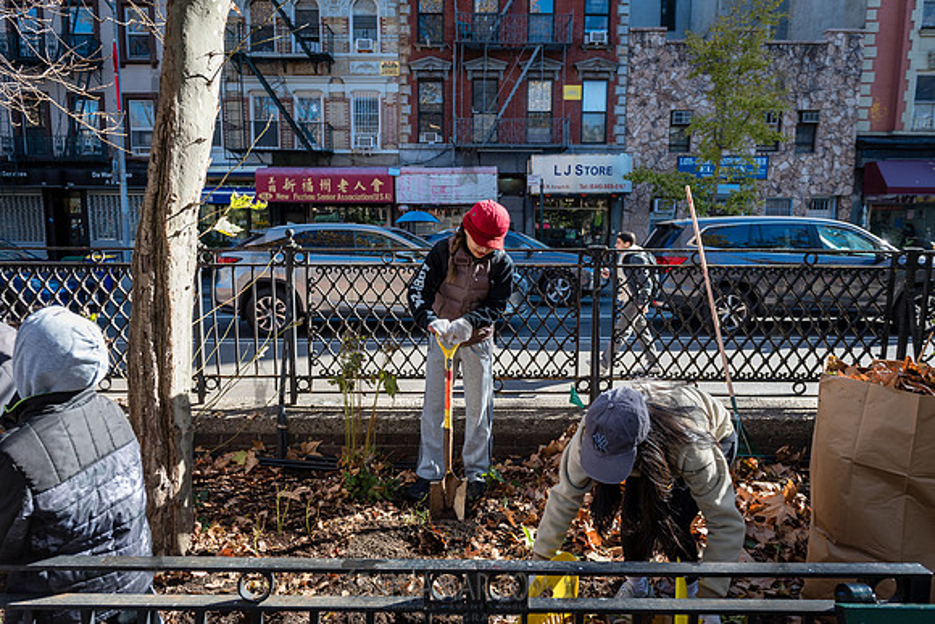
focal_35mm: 24
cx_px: 468
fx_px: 628
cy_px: 312
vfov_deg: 52.8
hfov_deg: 73.4
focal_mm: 24
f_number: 4
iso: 100
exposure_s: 1/160
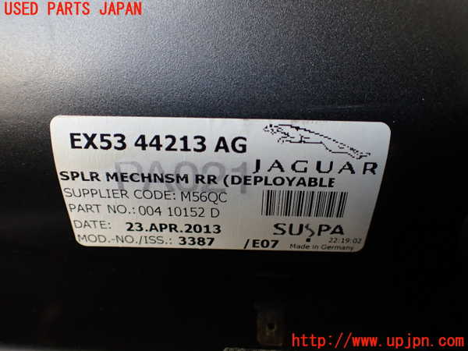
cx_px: 234
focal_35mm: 30
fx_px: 406
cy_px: 176
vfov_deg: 46.8
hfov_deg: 60.0
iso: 200
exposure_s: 1/125
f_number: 2.3
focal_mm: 5.4
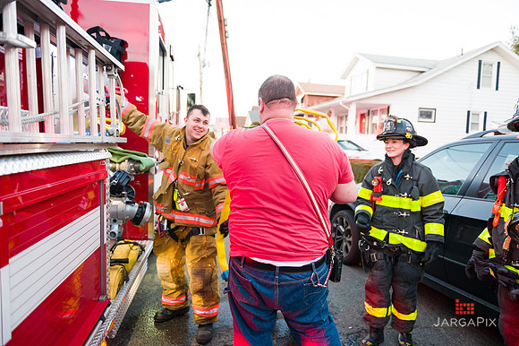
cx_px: 260
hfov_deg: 73.8
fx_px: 346
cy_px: 173
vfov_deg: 53.1
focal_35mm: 24
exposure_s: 1/250
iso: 2000
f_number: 3.2
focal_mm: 24
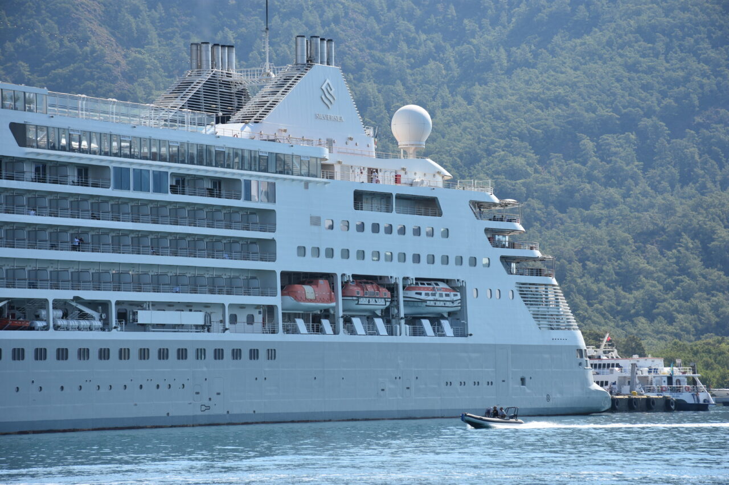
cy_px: 242
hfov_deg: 13.0
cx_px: 364
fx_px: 3189
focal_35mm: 158
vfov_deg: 8.7
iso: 200
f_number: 8
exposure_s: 1/500
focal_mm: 105
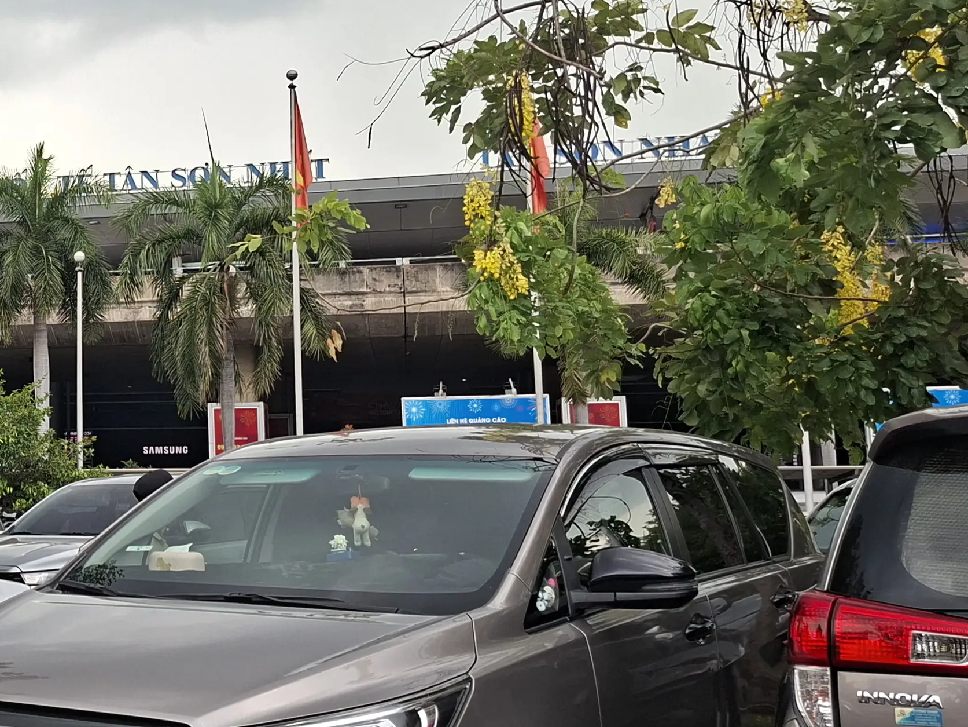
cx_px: -38
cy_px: 325
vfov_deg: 26.5
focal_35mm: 55
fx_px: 1538
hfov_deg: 31.8
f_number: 1.8
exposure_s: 1/481
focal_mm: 5.54
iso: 50
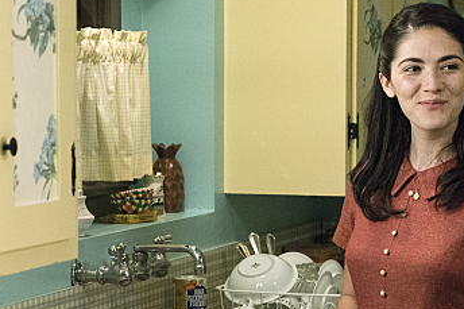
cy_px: 275
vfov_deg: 8.4
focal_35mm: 163
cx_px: 216
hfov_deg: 12.6
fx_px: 2100
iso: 6400
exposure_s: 1/80
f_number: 4
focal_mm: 70
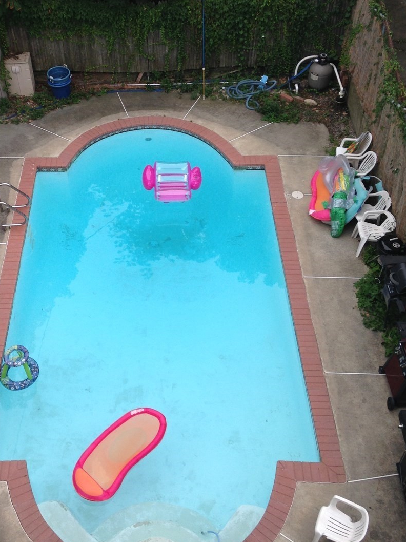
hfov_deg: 30.1
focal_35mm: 48
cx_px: 140
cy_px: 236
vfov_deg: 39.6
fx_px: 751
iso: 50
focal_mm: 4.12
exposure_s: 1/161
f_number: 2.4
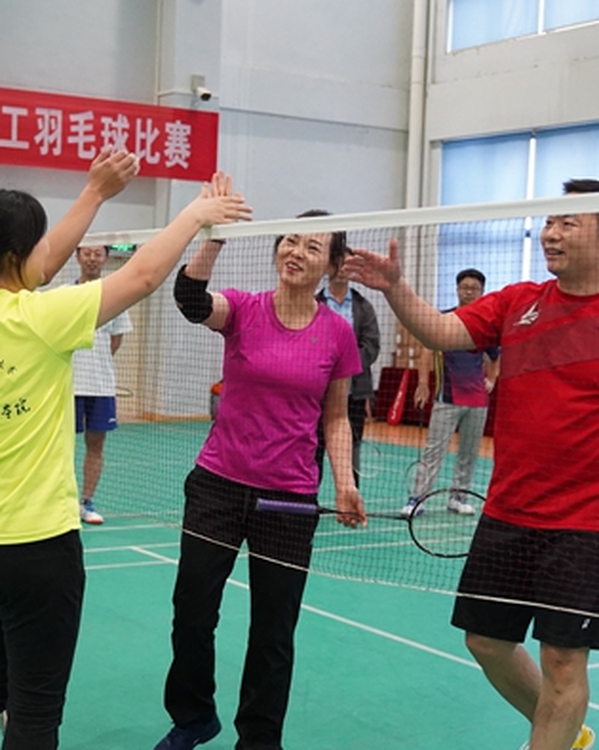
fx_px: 1330
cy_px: 375
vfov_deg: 31.5
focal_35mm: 60
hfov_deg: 25.3
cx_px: 219
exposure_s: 1/500
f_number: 2.8
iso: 6400
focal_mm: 28
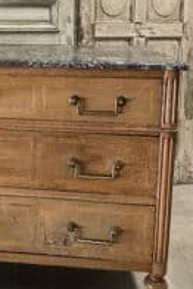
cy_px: 62
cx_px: -7
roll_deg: -1.2
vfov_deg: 37.6
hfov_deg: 25.0
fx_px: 409
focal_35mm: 51
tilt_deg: -7.8
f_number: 1.78
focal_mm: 6.86
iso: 250
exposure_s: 1/50
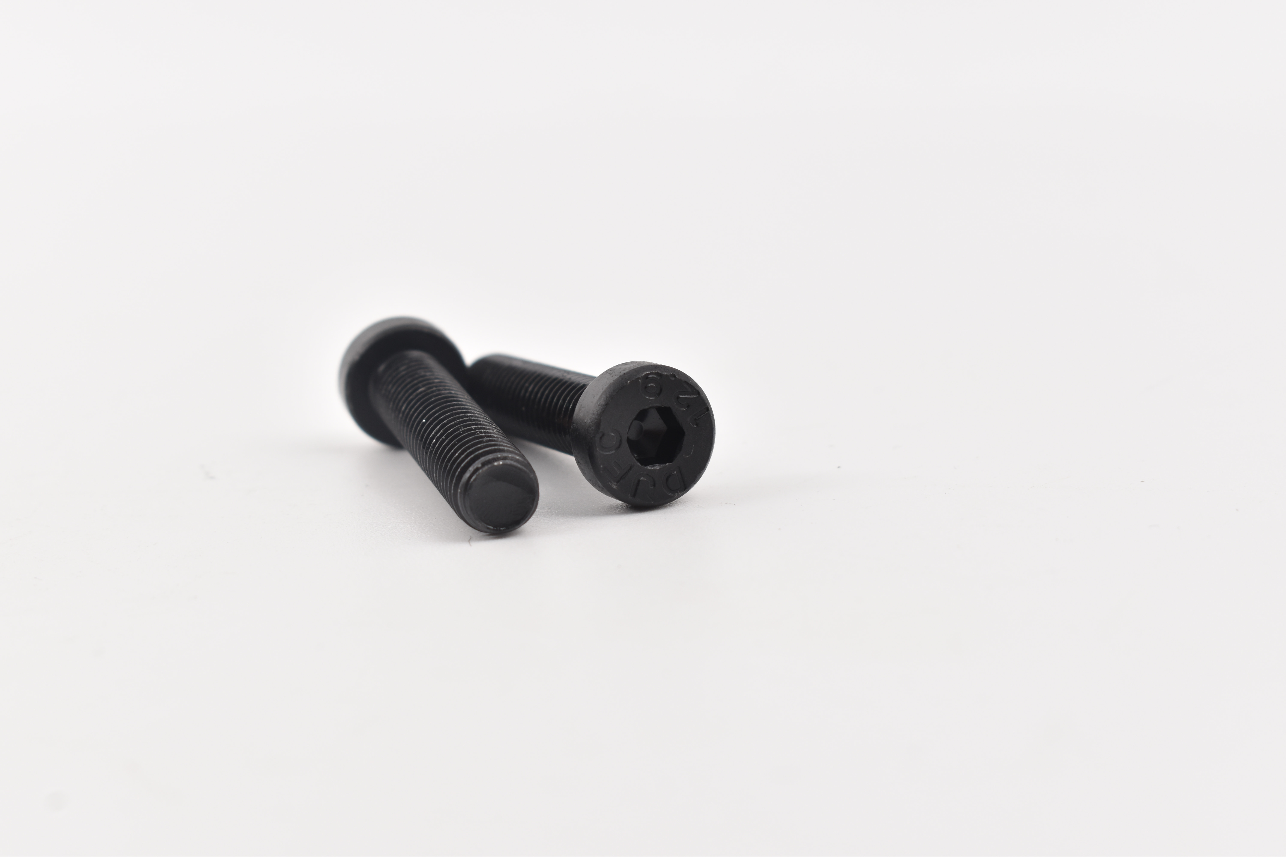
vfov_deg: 19.7
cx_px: 643
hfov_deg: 29.2
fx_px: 2465
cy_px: 428
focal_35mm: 69
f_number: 9
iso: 200
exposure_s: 1/80
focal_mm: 46
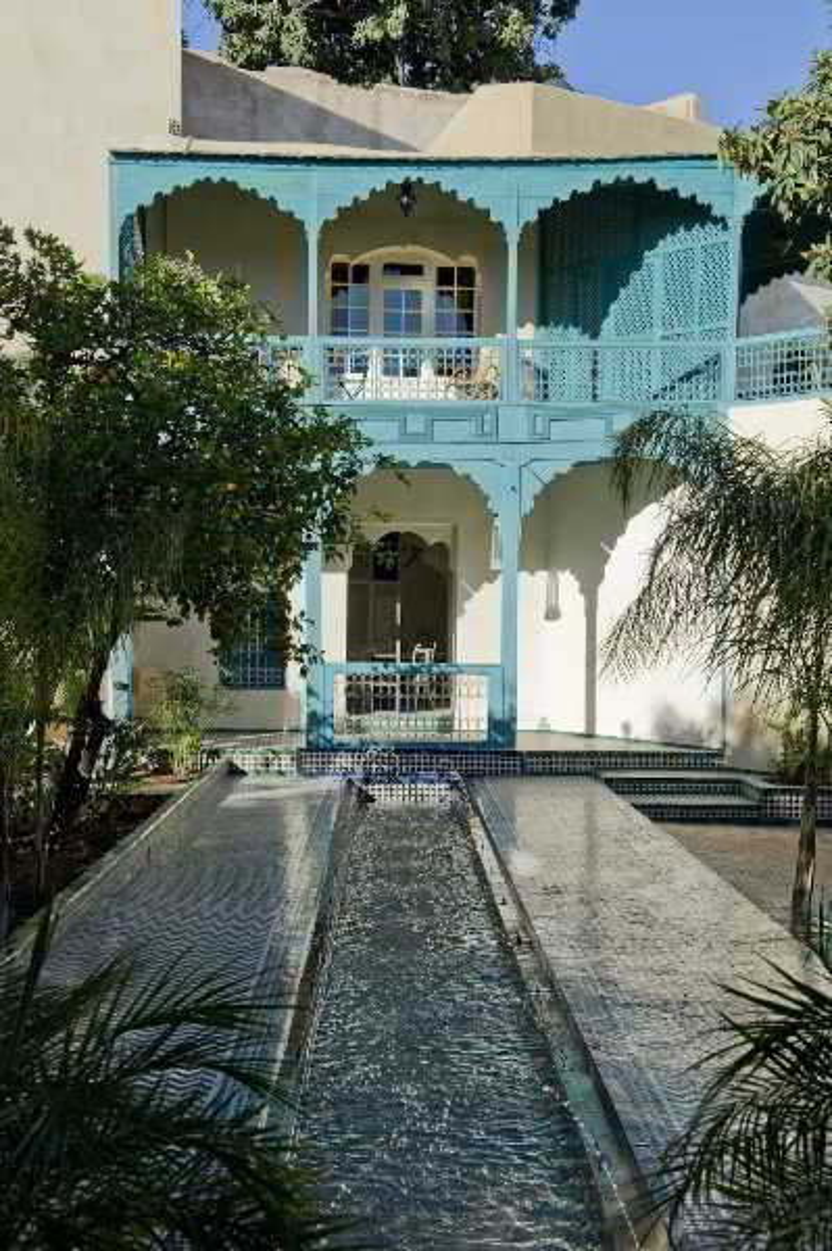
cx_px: 416
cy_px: 626
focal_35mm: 48
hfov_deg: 28.0
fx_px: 1667
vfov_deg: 41.1
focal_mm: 48
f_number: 9
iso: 400
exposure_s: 1/640
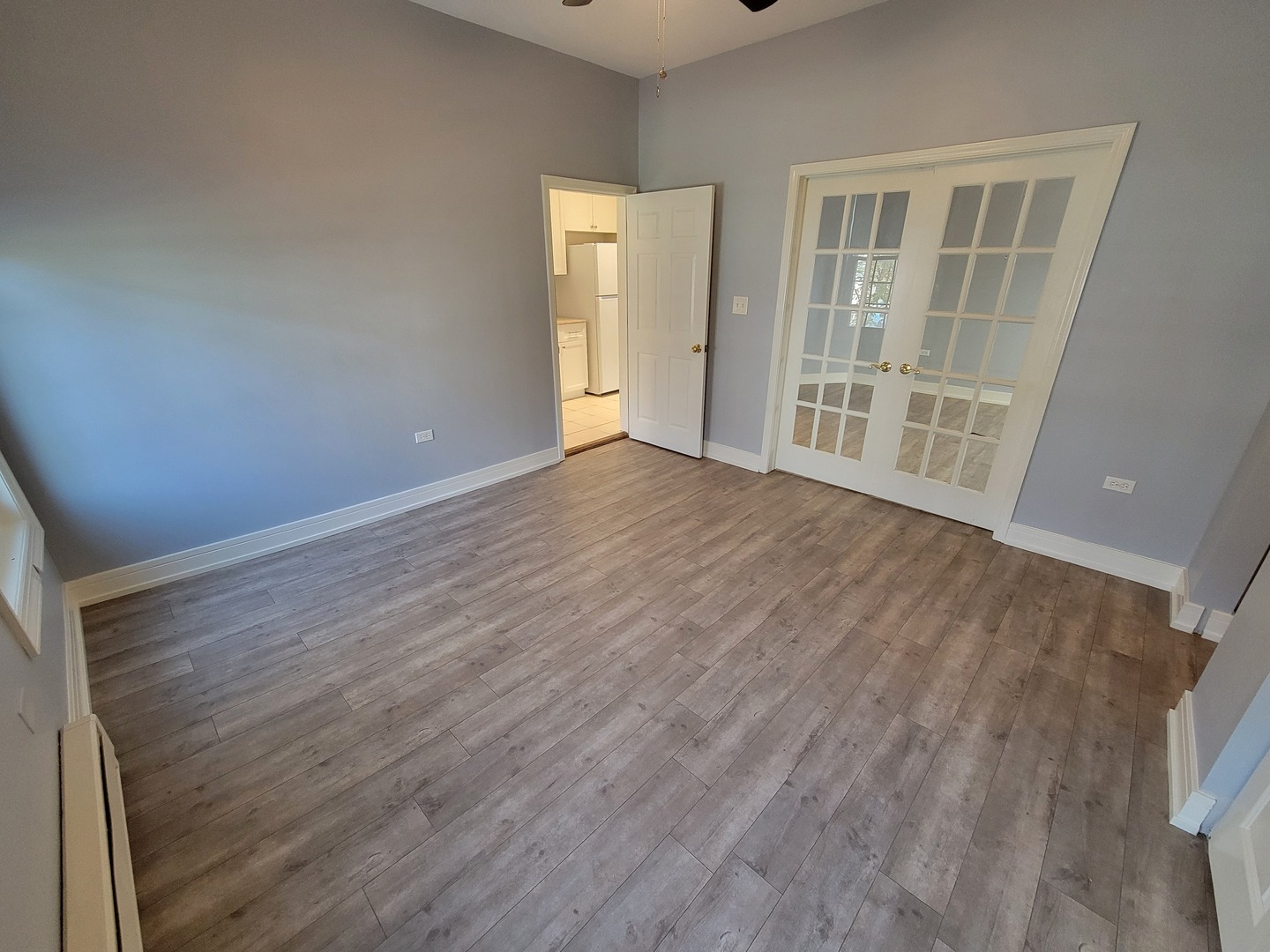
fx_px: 477
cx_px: 635
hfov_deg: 106.2
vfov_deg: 89.9
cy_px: 476
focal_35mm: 13
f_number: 2.2
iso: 320
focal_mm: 2.2
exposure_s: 1/60
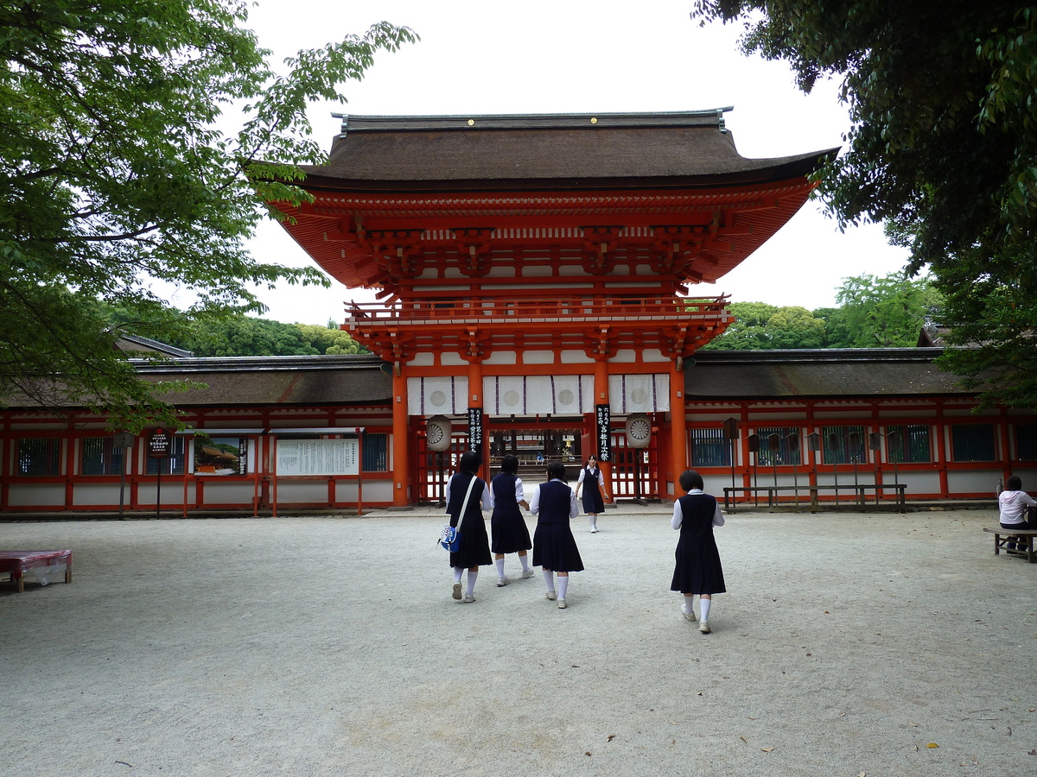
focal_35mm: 25
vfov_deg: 54.9
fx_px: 749
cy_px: 388
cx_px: 518
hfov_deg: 69.4
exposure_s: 1/160
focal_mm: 4.1
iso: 80
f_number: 4
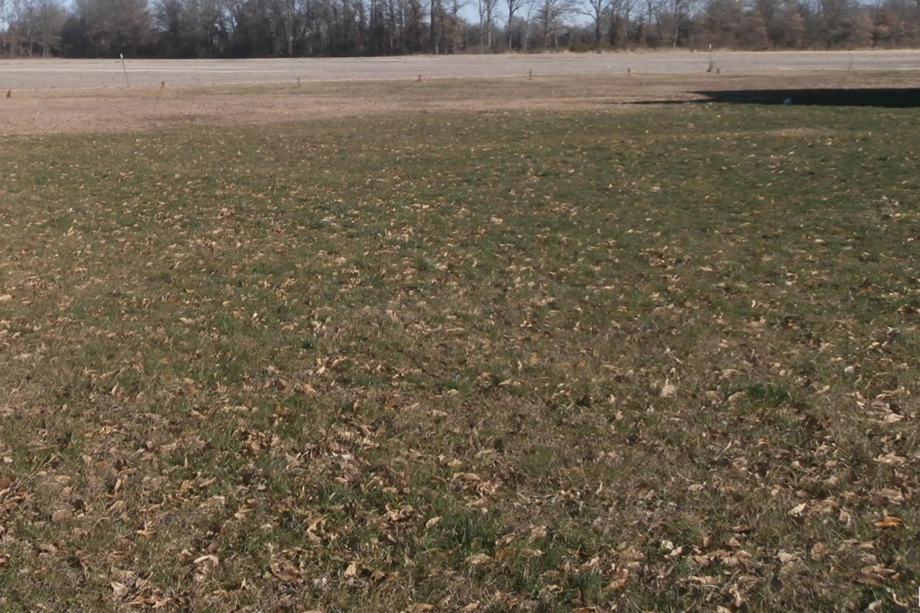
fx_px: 1278
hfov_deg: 38.9
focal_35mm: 50
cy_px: 63
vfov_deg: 26.1
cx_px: 269
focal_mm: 5.36
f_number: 3.5
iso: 100
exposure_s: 1/1250
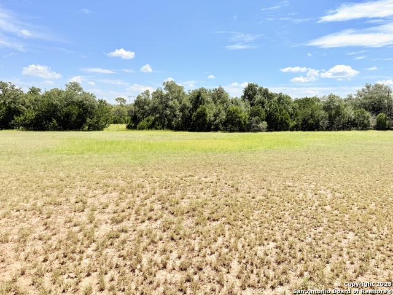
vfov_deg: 56.8
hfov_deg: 71.6
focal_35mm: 24
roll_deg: -2.5
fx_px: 272
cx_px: 196
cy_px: 148
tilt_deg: -5.4
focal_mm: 6.76
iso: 80
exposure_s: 1/7353
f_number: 1.78
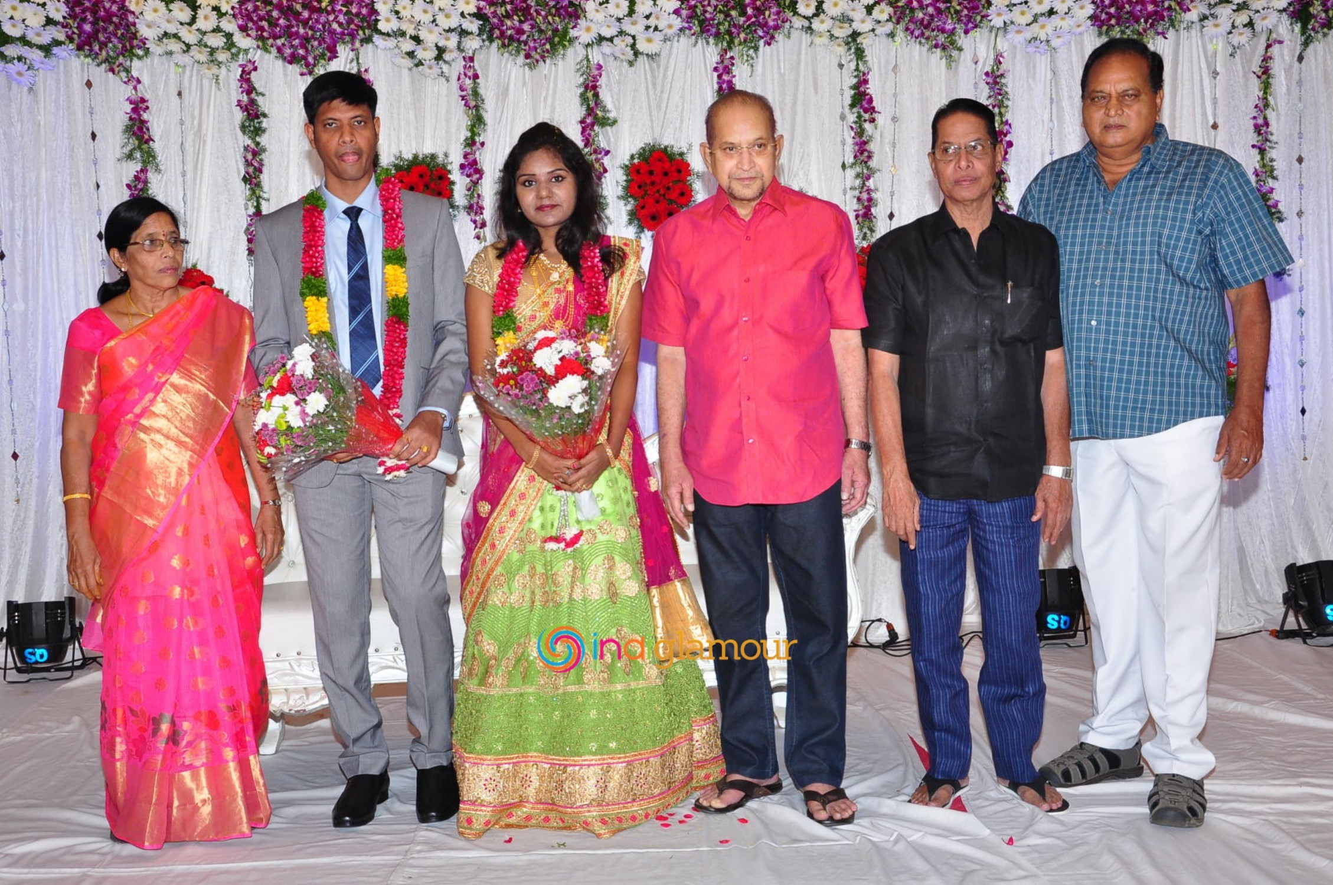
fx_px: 1664
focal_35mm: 45
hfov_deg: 43.6
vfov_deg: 29.8
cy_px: 442
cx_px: 666
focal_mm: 30
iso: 500
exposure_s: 1/125
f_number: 8
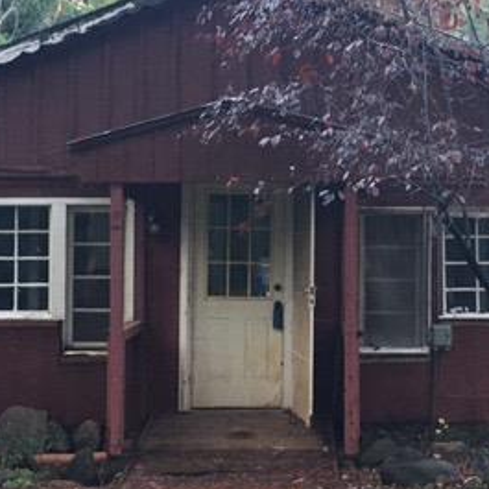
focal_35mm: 62
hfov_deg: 27.6
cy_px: 233
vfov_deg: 27.7
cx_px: 303
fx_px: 991
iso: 160
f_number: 2.2
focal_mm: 4.15
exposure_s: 1/30
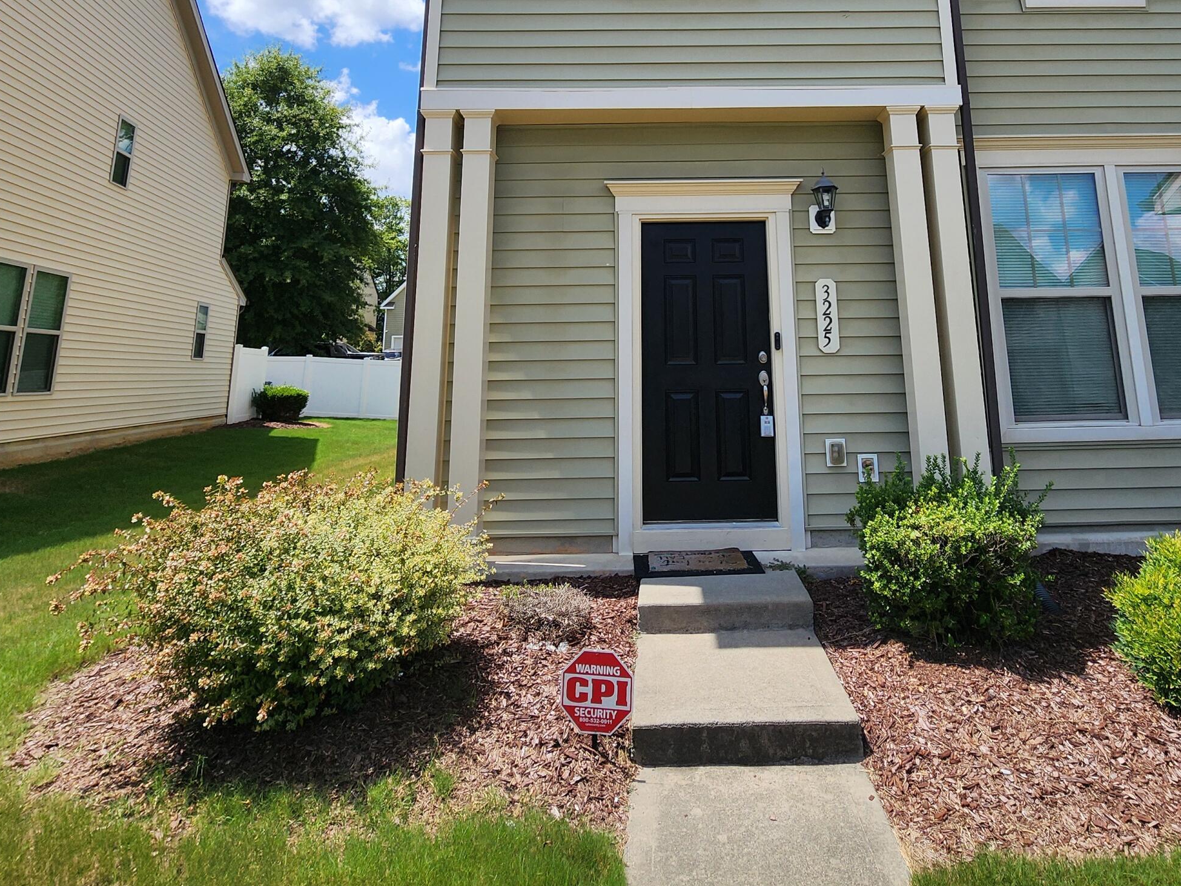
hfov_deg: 81.2
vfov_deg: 61.7
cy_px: 206
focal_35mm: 20
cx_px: 678
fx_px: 682
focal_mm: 2.2
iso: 50
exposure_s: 1/2157
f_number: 2.2
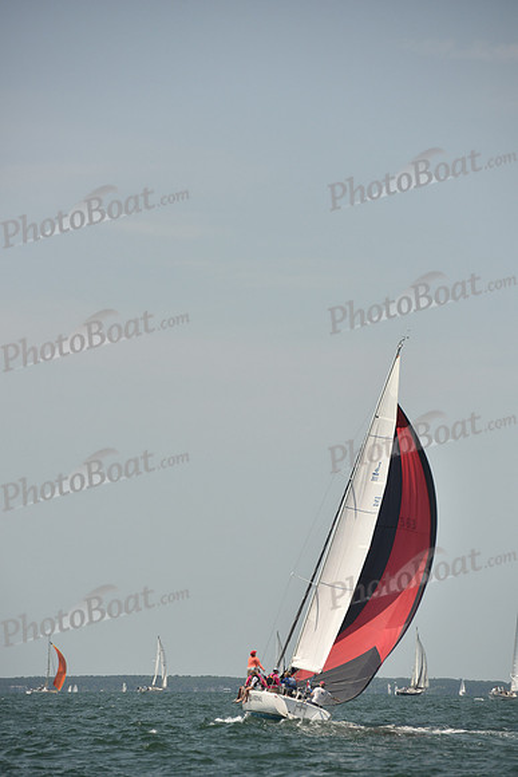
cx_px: 259
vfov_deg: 10.5
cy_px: 388
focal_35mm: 195
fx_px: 4206
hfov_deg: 7.0
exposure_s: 1/1000
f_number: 7.1
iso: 320
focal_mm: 195
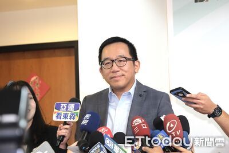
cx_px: 114
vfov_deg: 16.5
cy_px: 76
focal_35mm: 83
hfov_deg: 24.5
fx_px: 528
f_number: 2.8
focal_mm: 55
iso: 2500
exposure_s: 1/160
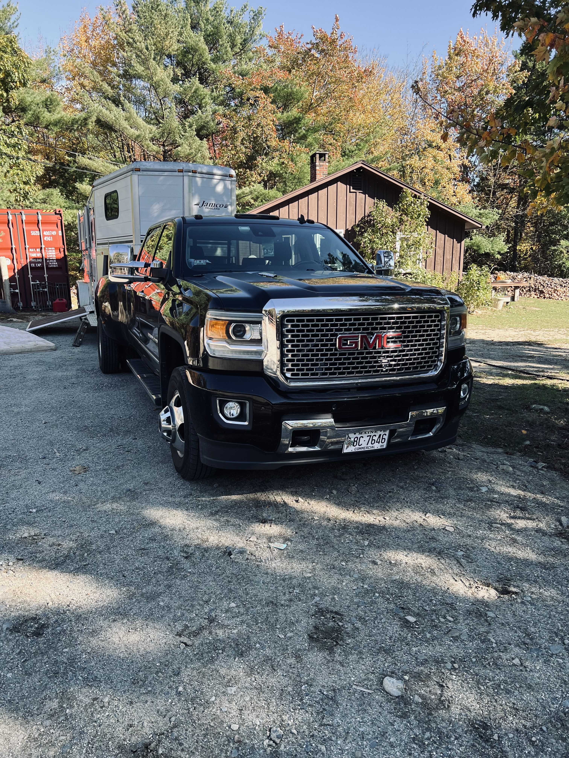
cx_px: 284
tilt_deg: -8.8
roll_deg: -0.5
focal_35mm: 26
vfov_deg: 67.3
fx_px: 570
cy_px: 379
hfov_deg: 53.1
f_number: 1.5
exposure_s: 1/607
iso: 50
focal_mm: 5.7
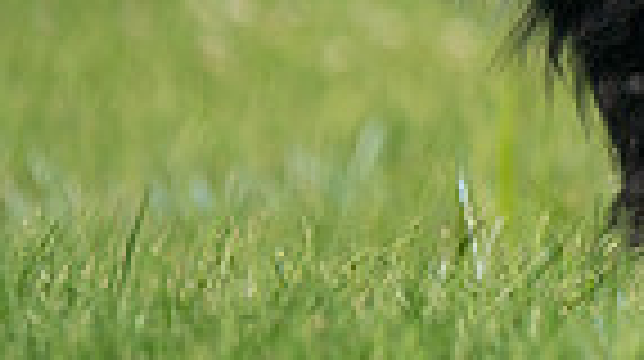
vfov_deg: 0.5
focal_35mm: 2548
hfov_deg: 0.8
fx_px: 43454
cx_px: 1293
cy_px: -209
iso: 1250
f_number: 6.3
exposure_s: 1/4000
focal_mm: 600
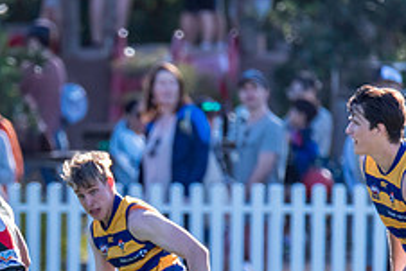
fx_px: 18902
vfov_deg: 0.8
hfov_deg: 1.2
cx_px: 30
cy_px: 281
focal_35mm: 1675
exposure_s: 1/2000
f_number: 6.3
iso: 800
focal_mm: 600
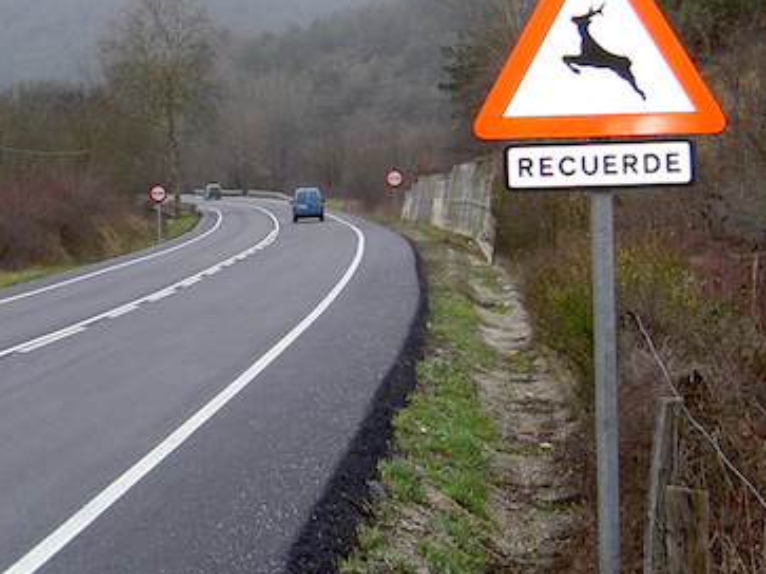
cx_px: 215
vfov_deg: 17.1
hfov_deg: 22.6
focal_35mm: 86
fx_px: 1902
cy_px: 173
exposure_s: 1/256
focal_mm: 8
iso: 100
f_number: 2.8
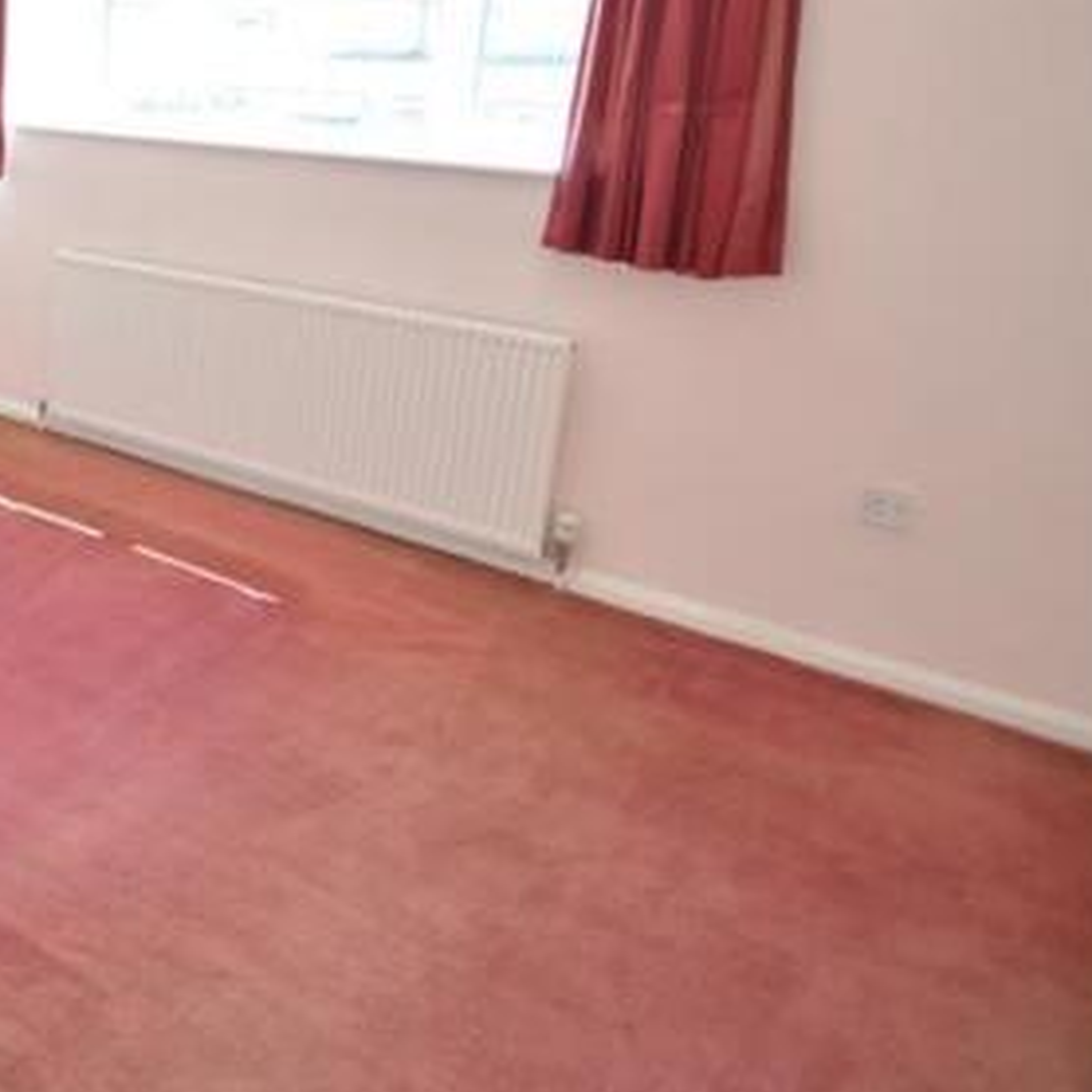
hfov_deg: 43.4
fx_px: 1071
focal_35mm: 30
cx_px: -79
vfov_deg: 51.9
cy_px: 283
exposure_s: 1/25
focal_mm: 10
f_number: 3.5
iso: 100
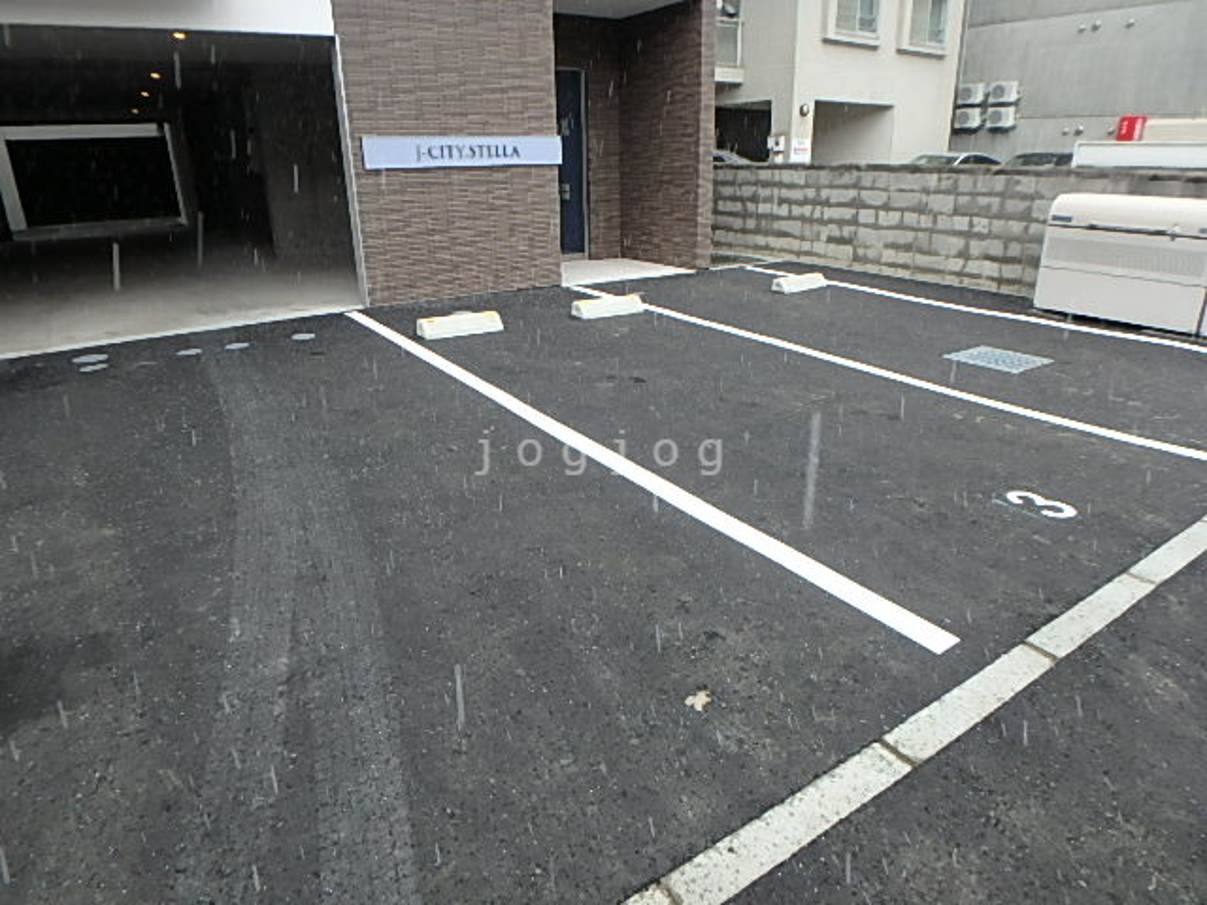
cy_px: 452
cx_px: 604
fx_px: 732
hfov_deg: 79.0
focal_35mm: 21
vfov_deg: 63.4
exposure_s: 1/160
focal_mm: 3.7
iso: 125
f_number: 3.5
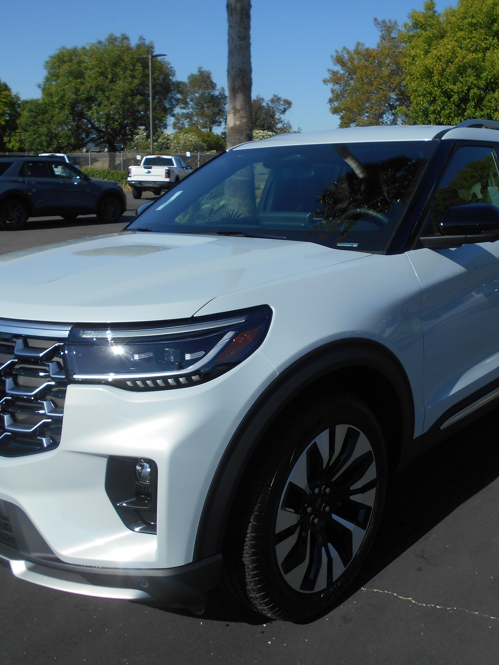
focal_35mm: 35
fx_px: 673
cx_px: 285
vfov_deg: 52.6
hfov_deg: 40.6
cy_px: 331
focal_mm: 4.6
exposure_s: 1/1250
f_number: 3.2
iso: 80
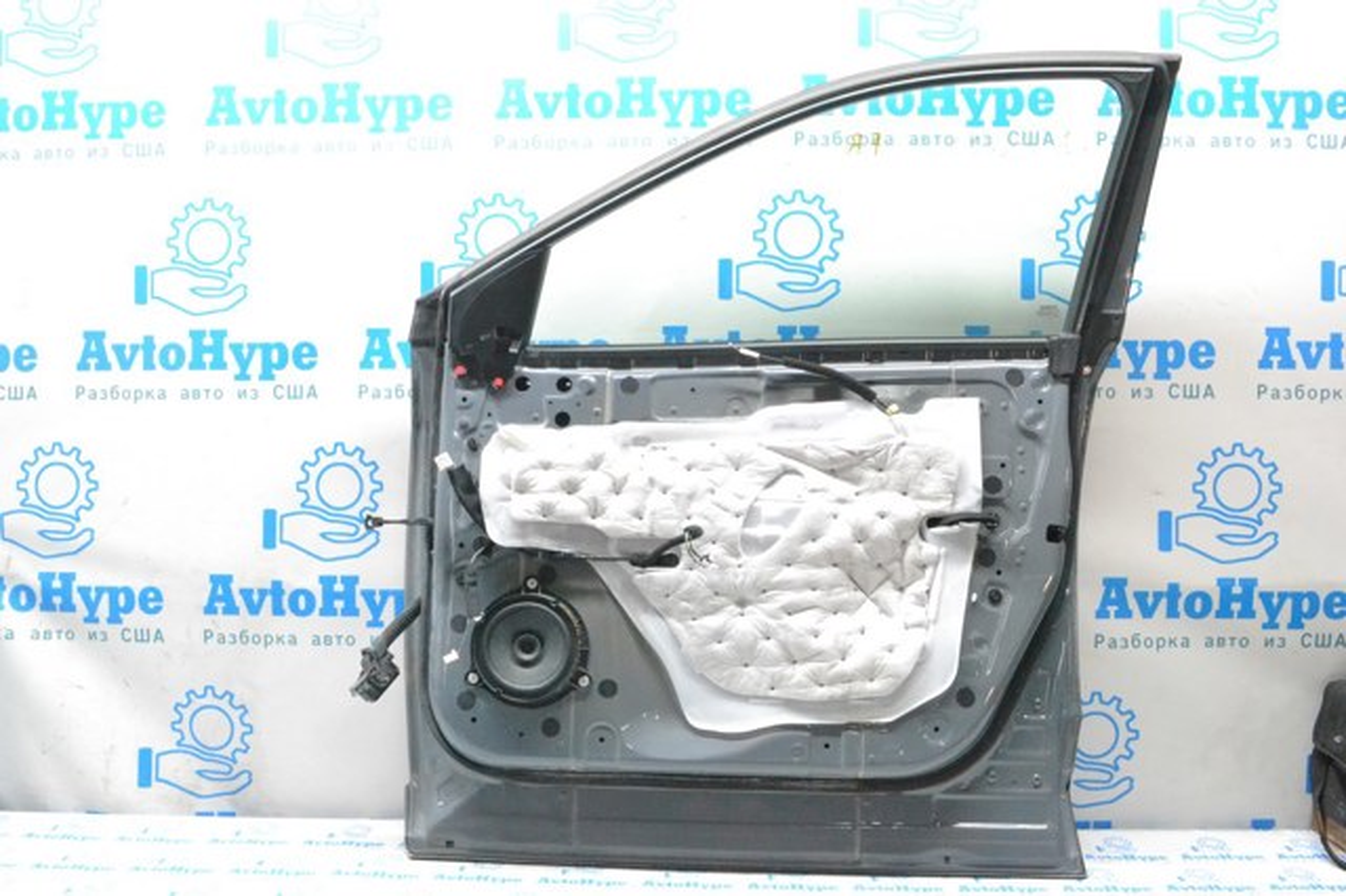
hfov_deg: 57.2
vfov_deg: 39.9
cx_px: 673
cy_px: 448
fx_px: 1233
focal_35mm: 33
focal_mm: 22
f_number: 13
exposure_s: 1/50
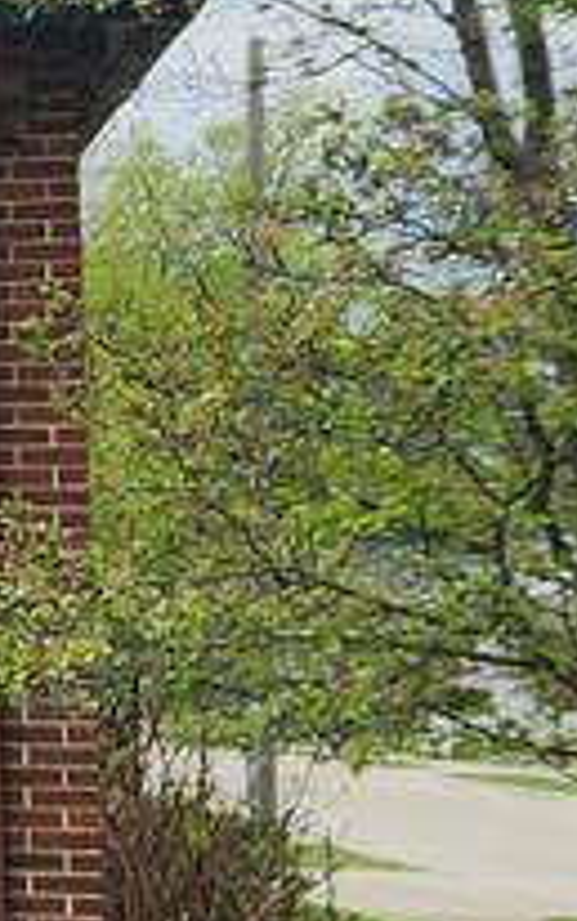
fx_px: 3040
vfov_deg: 17.2
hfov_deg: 9.0
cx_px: -1096
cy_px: 443
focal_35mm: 121
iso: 20
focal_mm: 5.4
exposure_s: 1/1339
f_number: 1.8
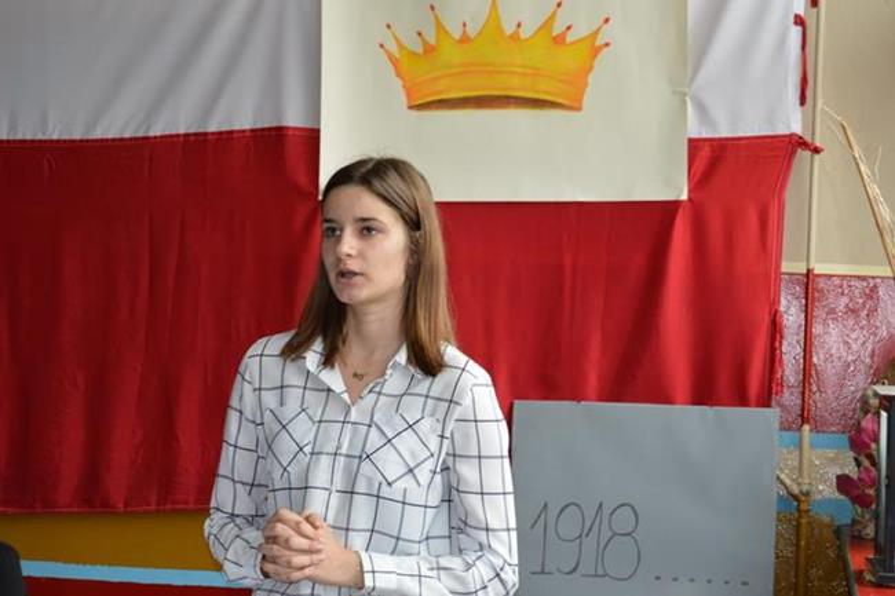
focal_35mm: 82
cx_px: 448
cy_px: 298
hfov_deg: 24.6
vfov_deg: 16.5
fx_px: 2050
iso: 560
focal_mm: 55
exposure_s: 1/60
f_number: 5.6
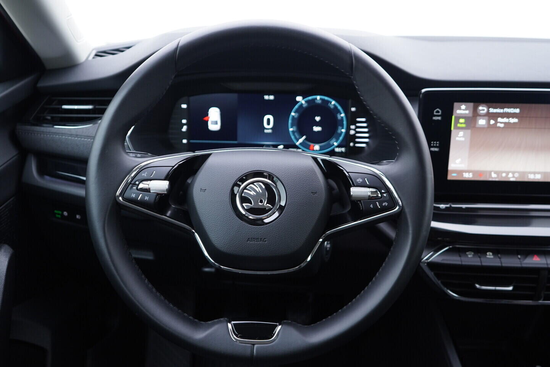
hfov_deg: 53.1
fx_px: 550
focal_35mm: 36
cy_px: 184
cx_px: 275
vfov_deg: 36.9
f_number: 2.8
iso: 320
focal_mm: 24
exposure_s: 1/40
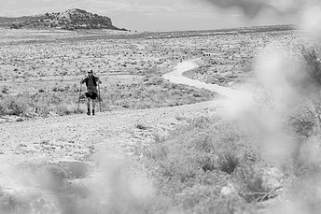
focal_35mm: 189
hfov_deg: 10.9
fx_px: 1684
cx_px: 133
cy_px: 66
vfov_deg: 7.3
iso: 125
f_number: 8
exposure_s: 1/400
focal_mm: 112
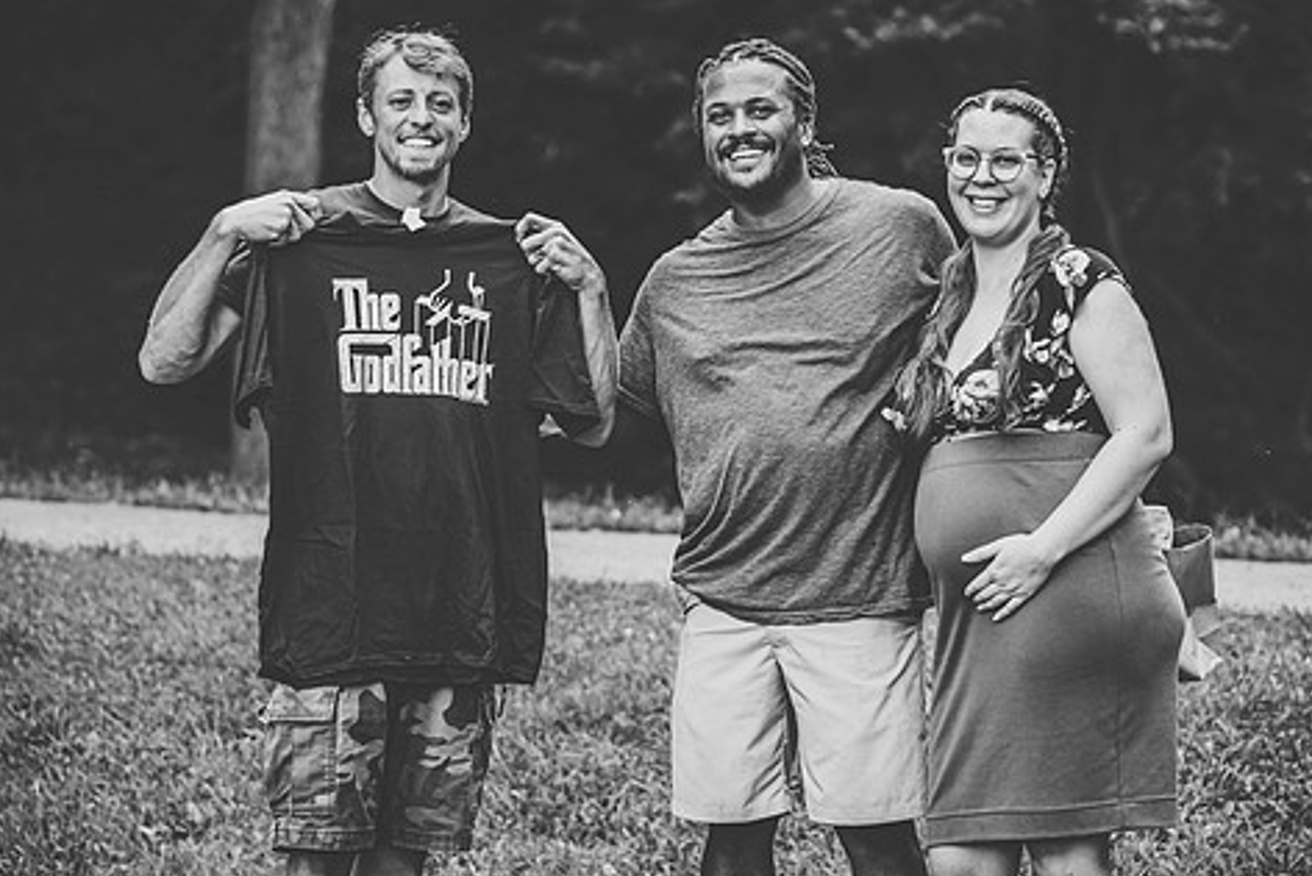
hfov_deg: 13.7
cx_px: 678
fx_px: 5468
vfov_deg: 9.2
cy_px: 380
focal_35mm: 150
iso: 400
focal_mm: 122
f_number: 3.5
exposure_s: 1/125
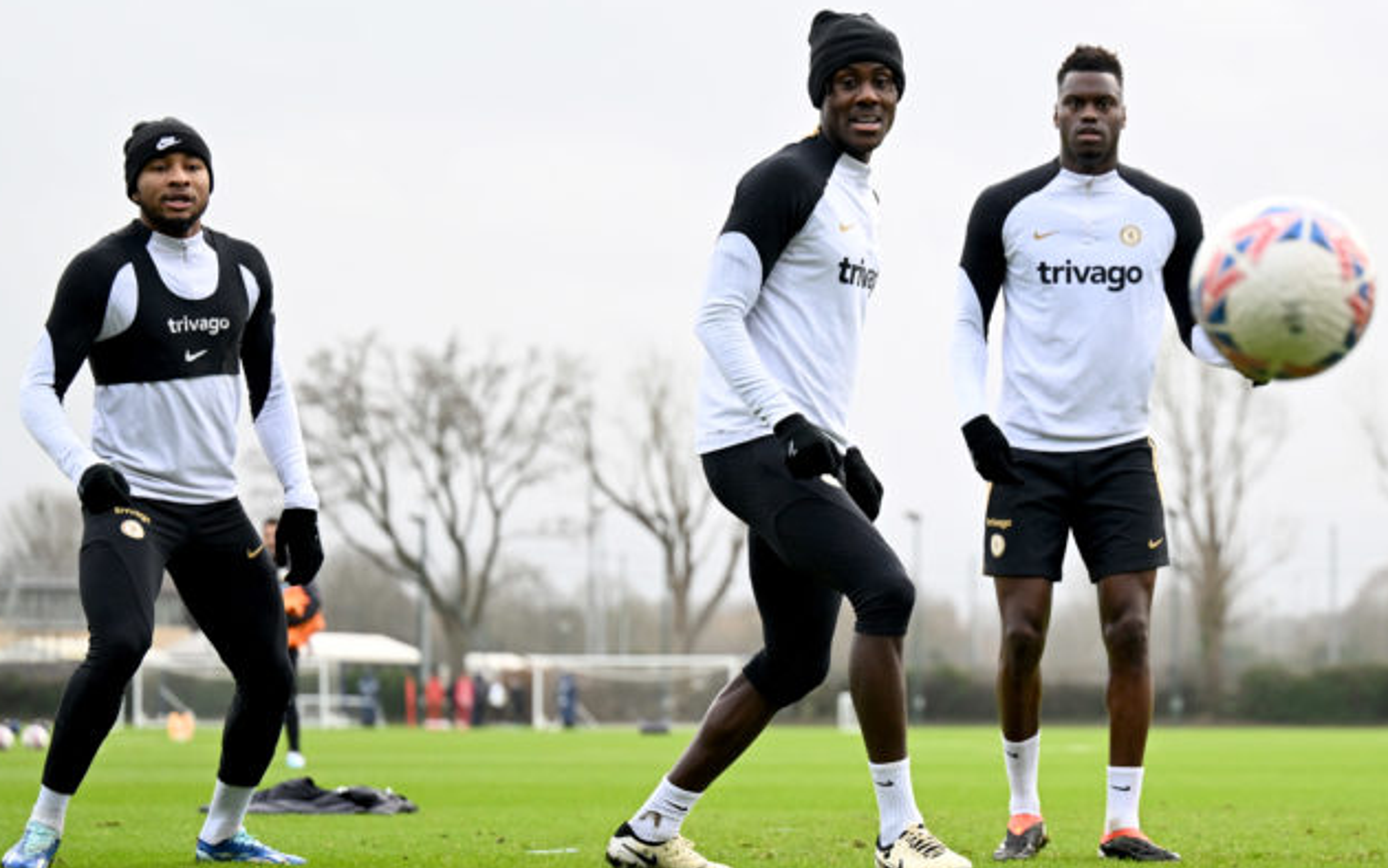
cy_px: 434
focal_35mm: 97
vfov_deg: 13.5
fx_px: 3670
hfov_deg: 21.4
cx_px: 776
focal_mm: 80
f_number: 2.8
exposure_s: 1/2000
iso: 800
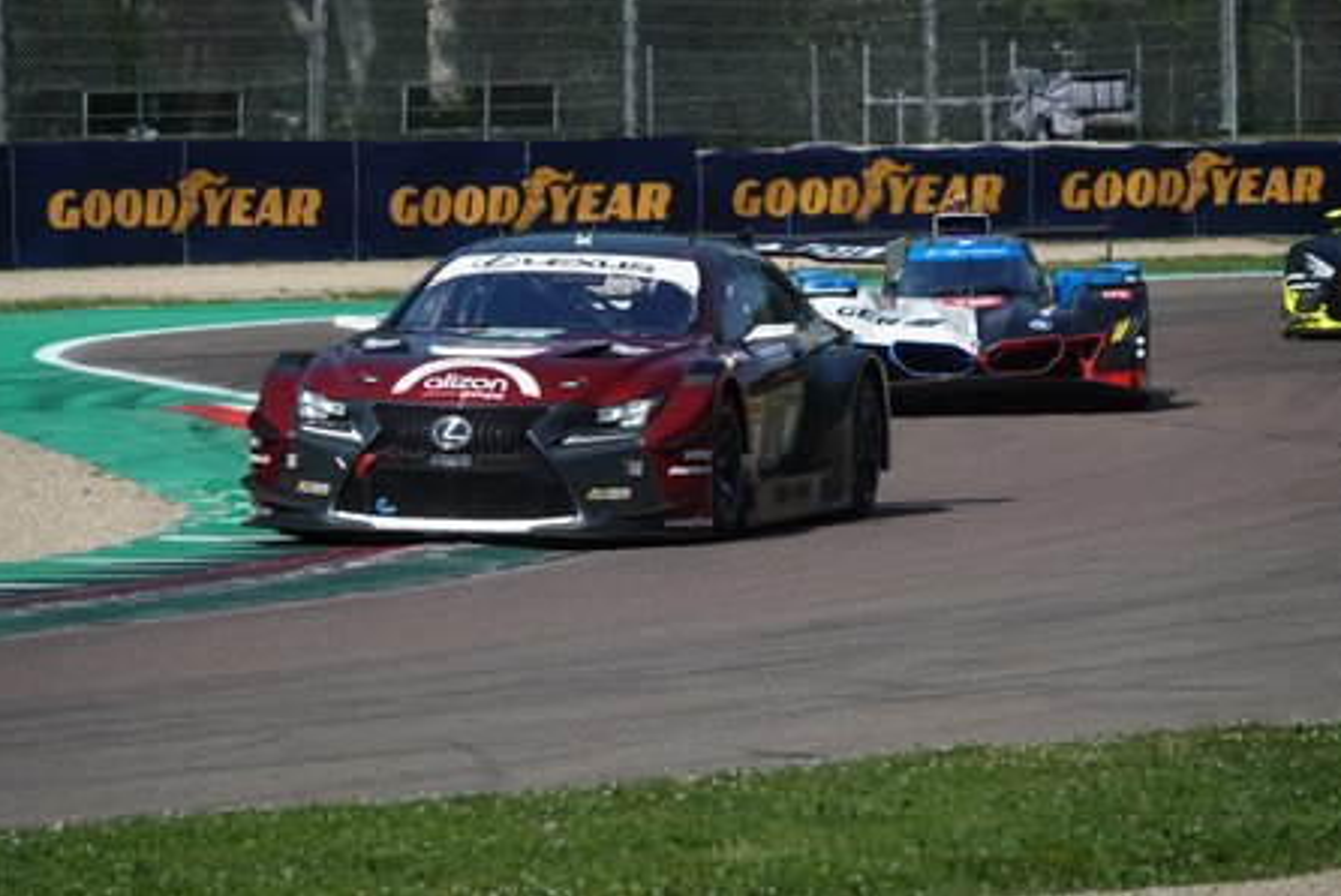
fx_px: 13940
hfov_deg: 5.5
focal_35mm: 374
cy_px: 448
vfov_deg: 3.7
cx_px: 667
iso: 100
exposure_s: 1/800
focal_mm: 135.89
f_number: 5
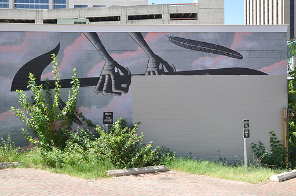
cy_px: 99
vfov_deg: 31.4
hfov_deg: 45.9
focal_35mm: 43
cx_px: 148
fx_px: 349
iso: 200
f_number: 6.3
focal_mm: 25
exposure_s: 1/160
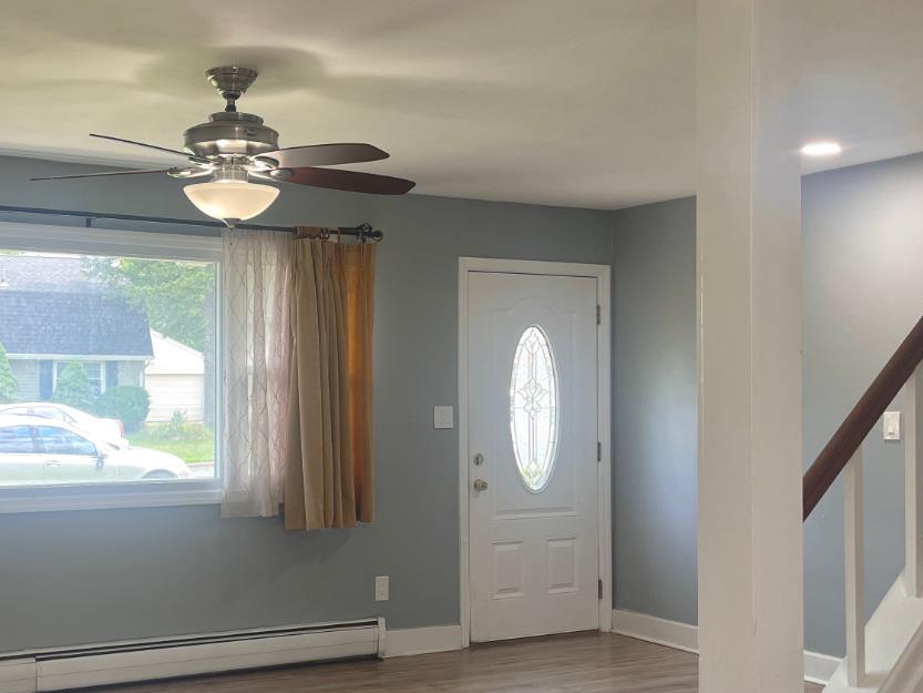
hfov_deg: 41.5
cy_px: 372
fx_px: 1200
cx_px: 299
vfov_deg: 32.2
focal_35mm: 45
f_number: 1.6
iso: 64
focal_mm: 5.1
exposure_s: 1/120
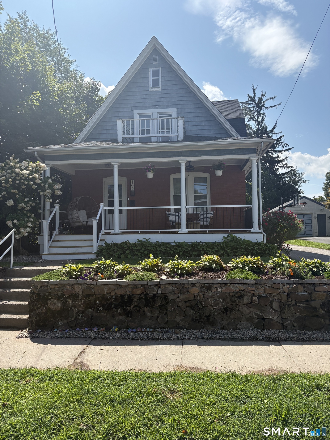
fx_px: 330
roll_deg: +0.3
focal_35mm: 26
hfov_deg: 53.1
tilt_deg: +4.4
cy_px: 220
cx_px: 165
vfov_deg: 67.3
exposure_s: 1/4329
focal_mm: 5.96
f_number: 1.6
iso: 64
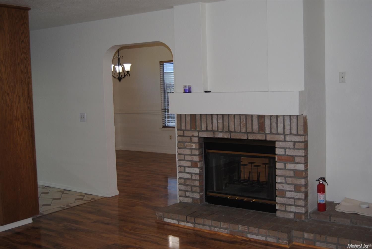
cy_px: 124
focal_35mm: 42
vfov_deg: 32.0
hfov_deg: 46.4
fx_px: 434
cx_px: 186
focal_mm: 28
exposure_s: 1/60
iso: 200
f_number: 4
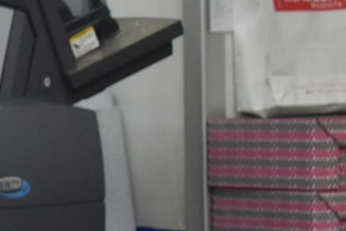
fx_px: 2004
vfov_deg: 6.6
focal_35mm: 209
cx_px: -497
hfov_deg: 8.9
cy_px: 166
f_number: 5
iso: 800
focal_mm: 27
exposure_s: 1/100
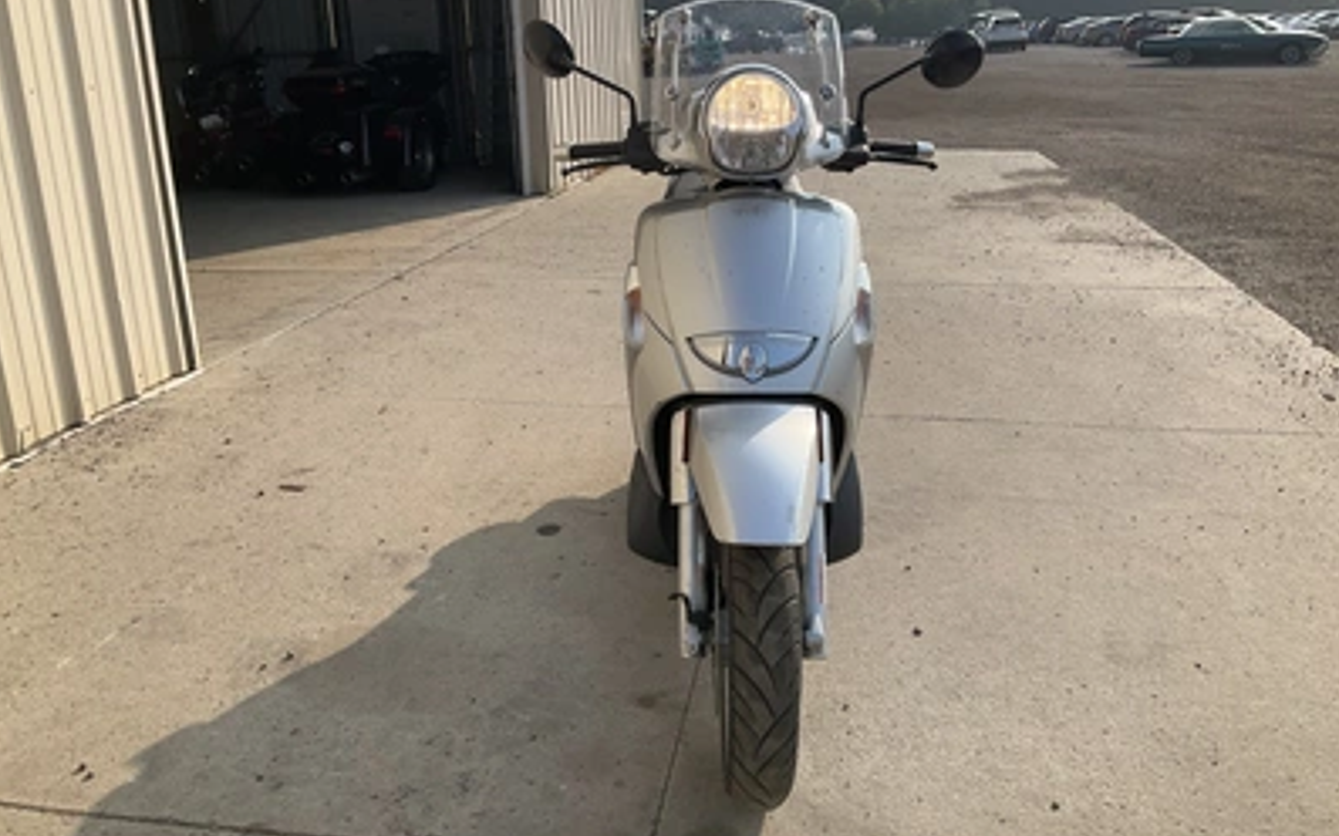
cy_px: 367
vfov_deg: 40.5
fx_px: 1131
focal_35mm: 31
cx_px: 668
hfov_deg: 61.2
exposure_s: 1/1626
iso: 25
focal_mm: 3
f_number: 1.8
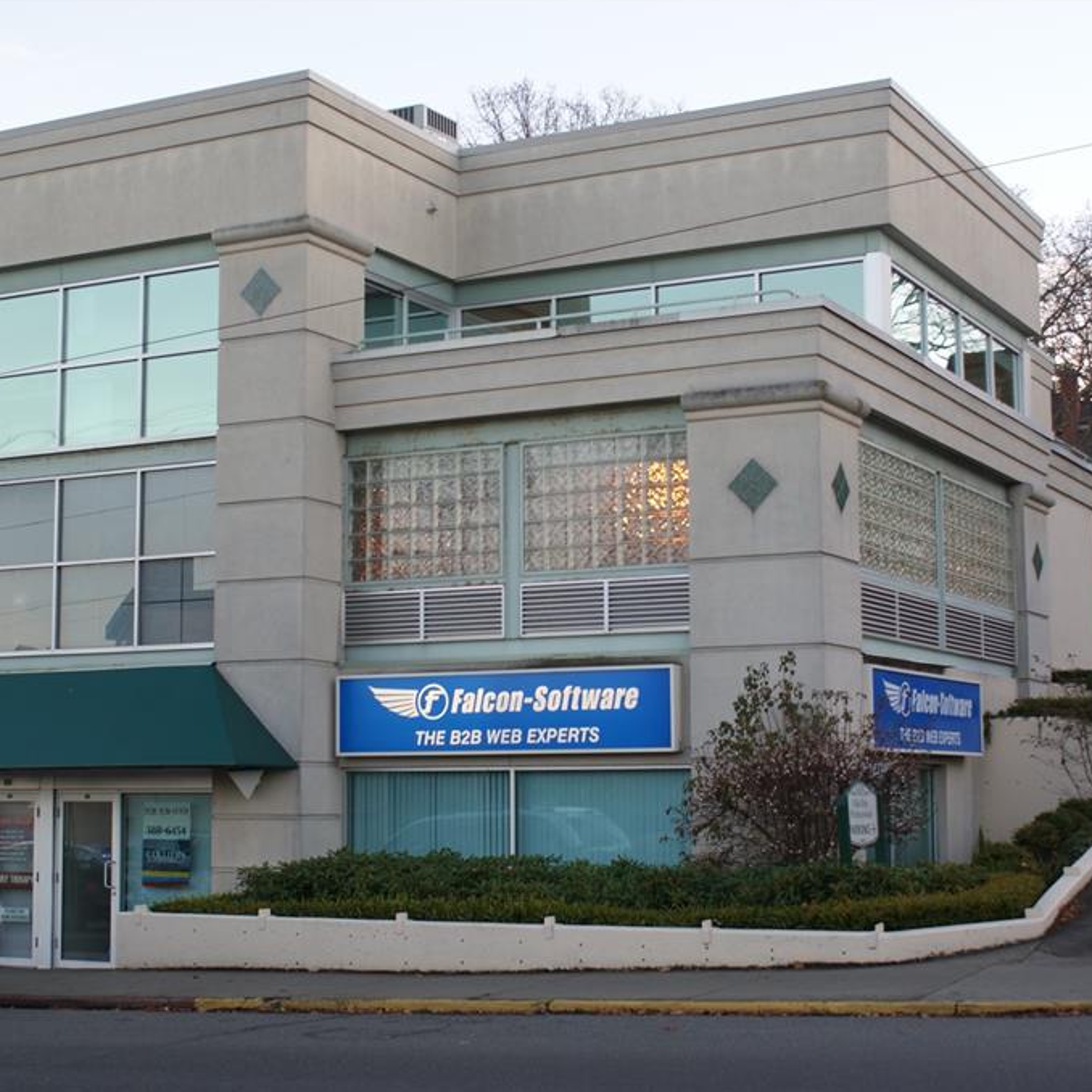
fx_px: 1927
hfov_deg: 31.6
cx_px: 541
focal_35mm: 54
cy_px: 542
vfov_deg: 31.6
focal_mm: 28
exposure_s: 1/50
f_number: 5
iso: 125
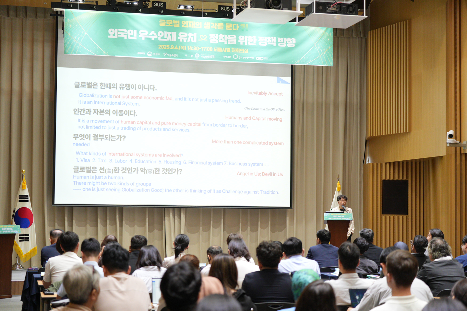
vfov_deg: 19.5
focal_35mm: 70
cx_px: 234
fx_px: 908
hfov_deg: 28.8
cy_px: 156
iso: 1600
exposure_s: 1/125
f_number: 4
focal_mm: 70
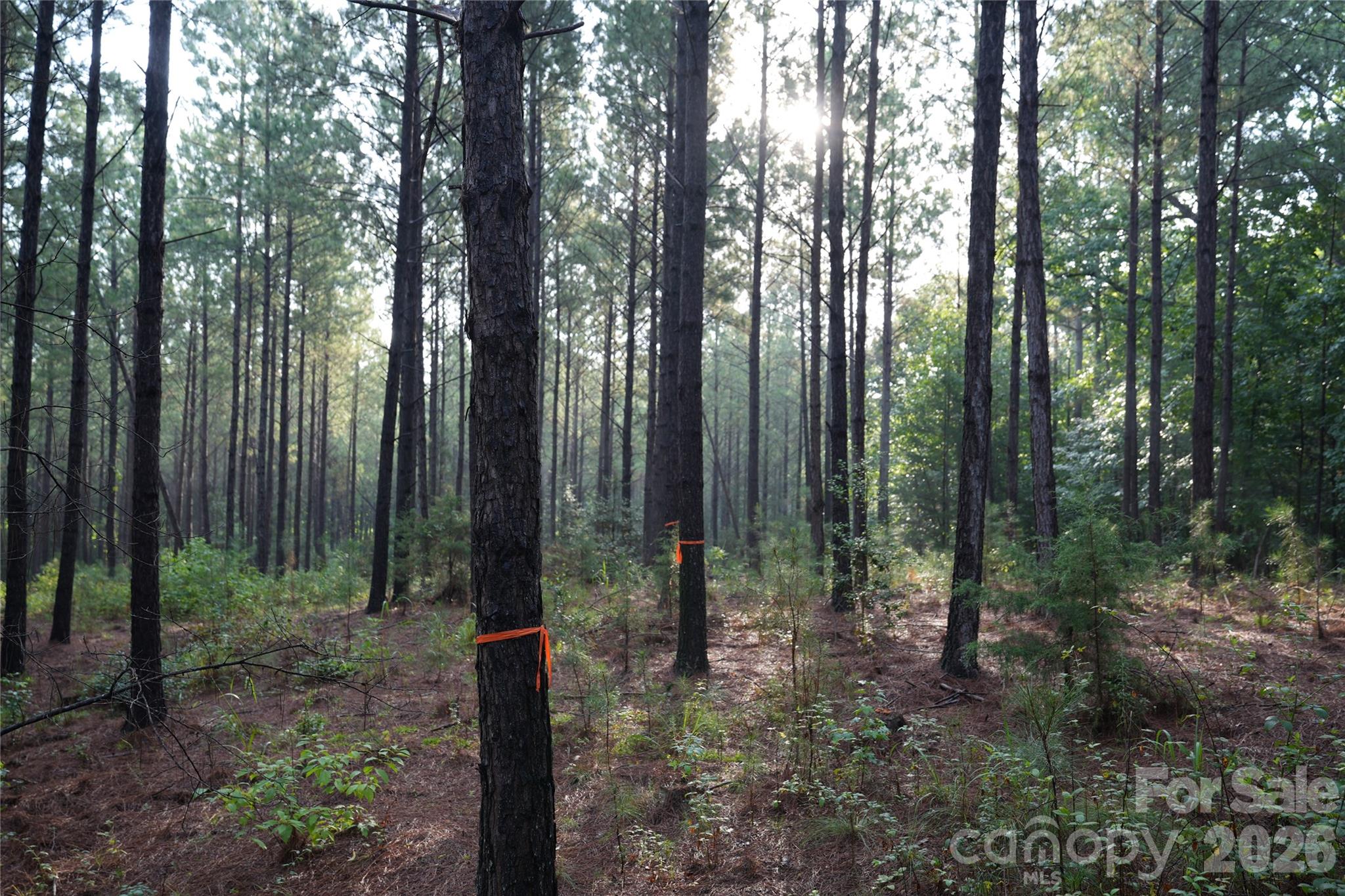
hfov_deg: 60.3
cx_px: 672
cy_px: 448
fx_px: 1158
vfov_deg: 42.3
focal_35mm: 31
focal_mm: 31
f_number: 3.2
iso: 100
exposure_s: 1/40
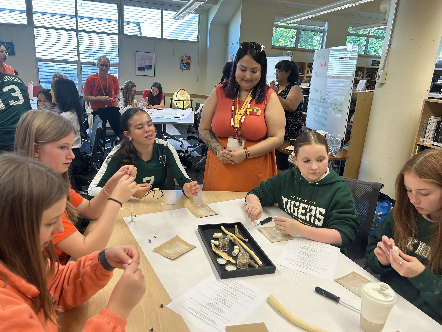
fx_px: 332
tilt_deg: -16.4
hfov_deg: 67.3
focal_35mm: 26
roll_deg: -3.9
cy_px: 166
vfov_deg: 53.1
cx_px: 221
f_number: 1.5
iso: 100
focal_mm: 5.7
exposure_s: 1/120
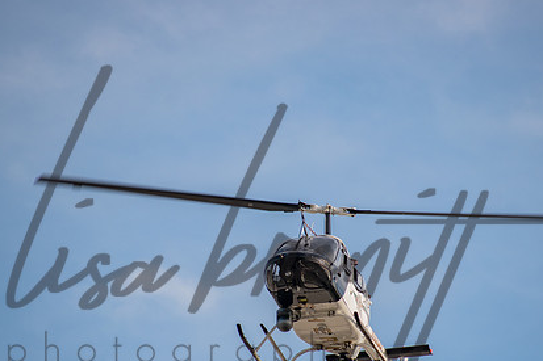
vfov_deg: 2.8
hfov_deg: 4.3
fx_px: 7312
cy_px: 253
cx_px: 300
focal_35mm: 485
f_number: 5.6
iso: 100
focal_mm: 230
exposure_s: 1/500
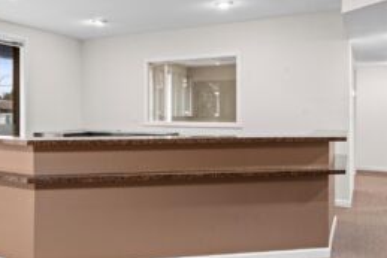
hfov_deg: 49.5
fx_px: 398
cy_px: 102
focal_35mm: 37
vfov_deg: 35.8
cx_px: 90
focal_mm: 24
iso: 1000
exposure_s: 1/8
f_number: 6.7
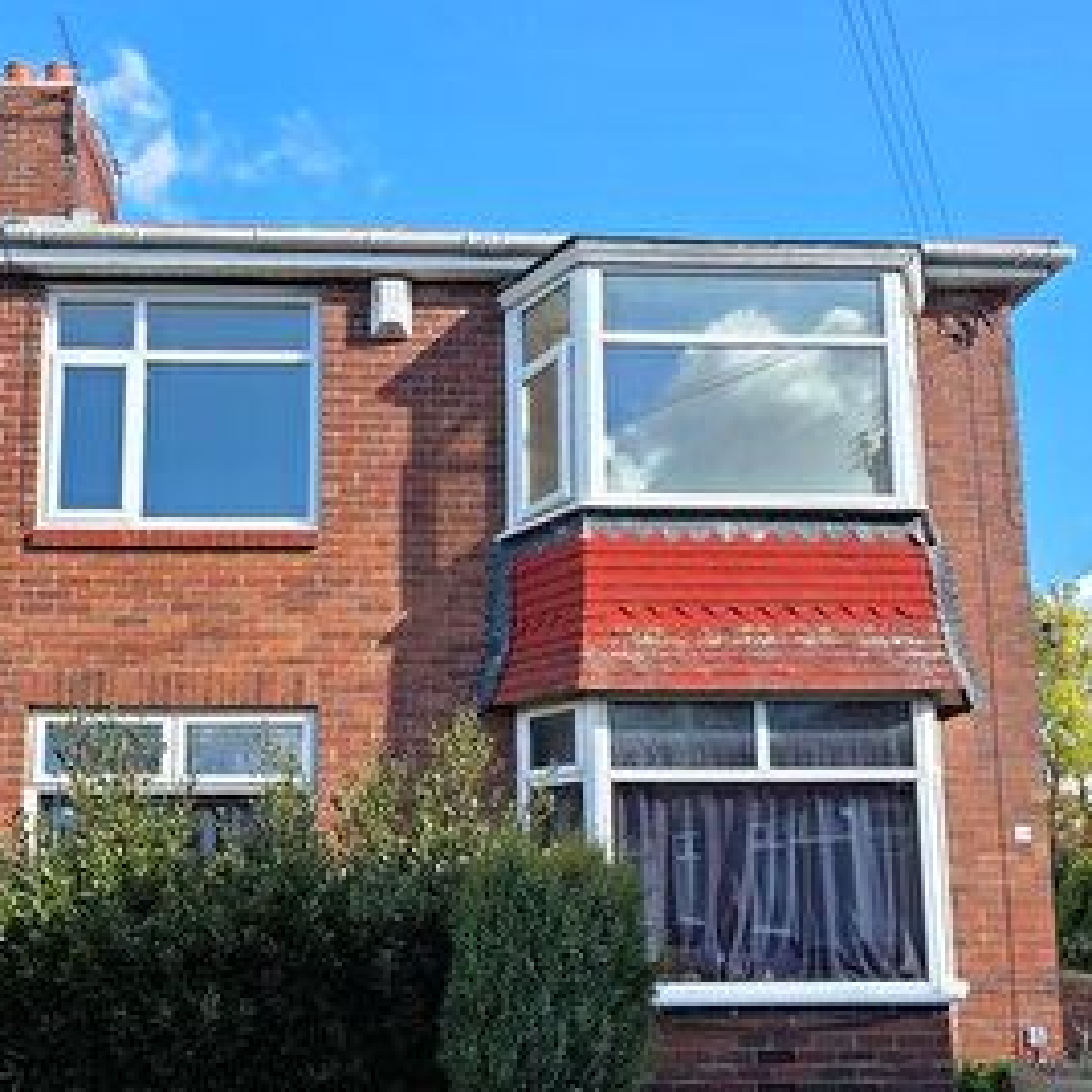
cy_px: 727
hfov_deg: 53.4
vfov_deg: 53.0
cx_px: 403
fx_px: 1071
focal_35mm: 30
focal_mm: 2.2
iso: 40
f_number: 1.9
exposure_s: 1/688
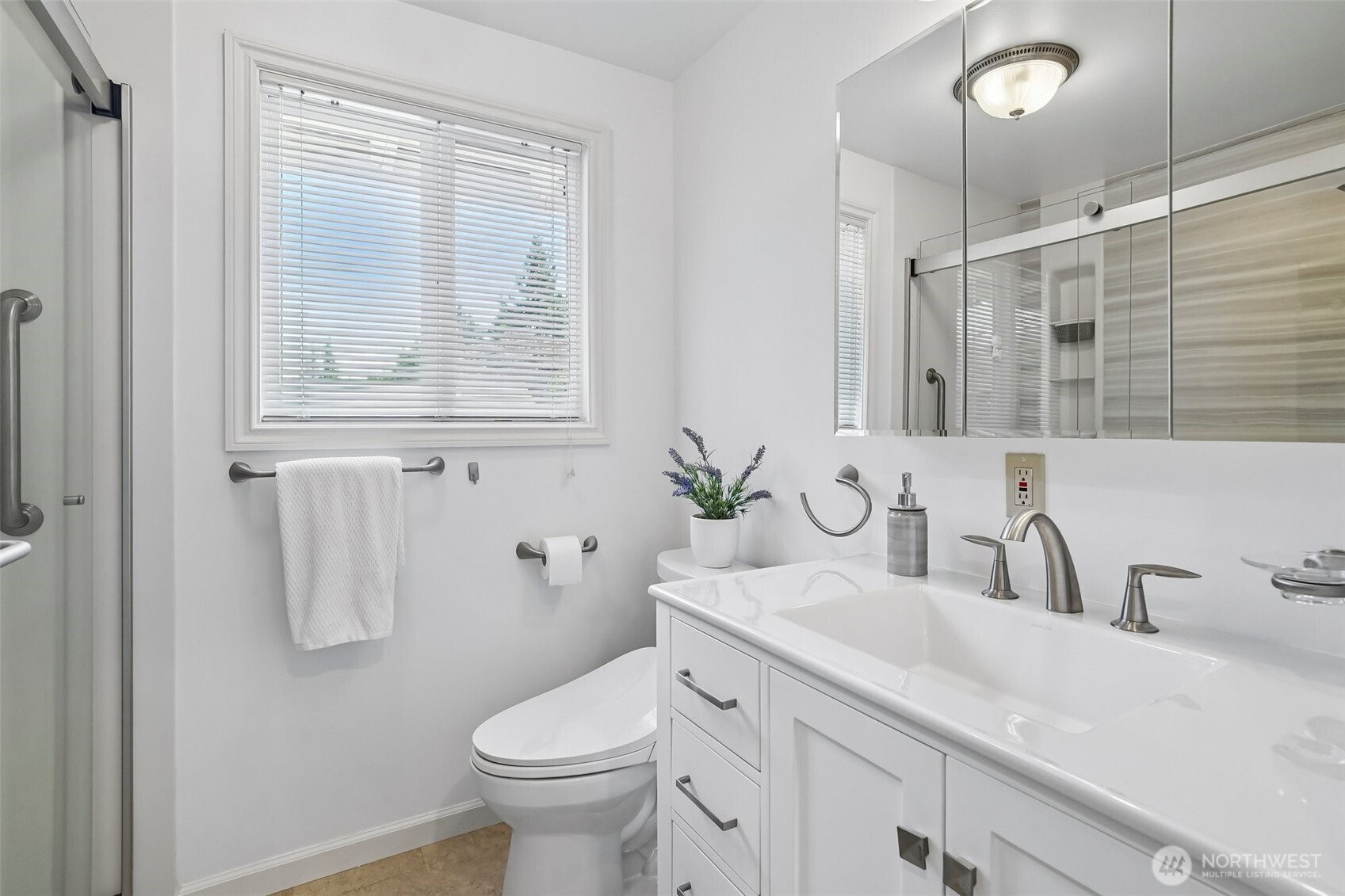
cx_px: 672
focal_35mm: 16
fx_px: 598
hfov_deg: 96.7
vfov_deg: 73.7
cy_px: 448
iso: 1600
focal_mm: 16
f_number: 8
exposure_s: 1/125
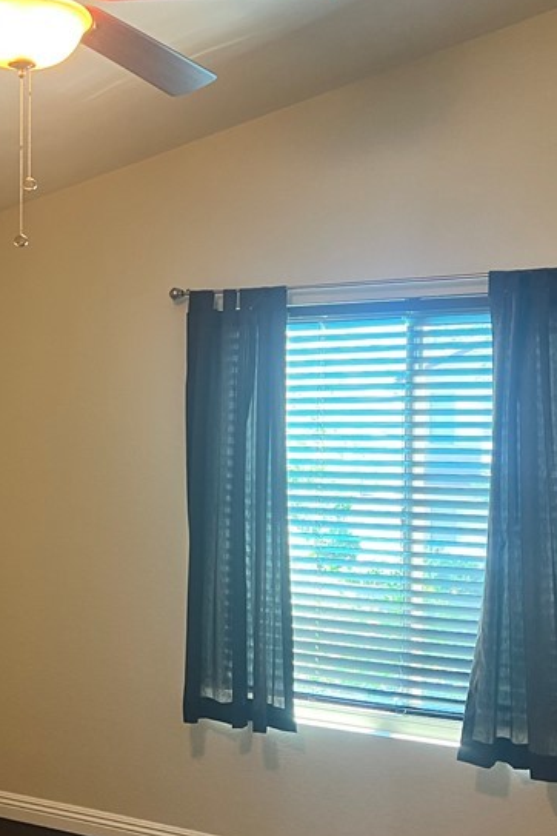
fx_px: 1184
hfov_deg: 26.2
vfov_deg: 38.9
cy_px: 446
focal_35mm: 51
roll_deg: -0.9
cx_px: 143
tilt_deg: -0.3
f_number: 1.5
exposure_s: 1/60
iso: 160
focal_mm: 5.7
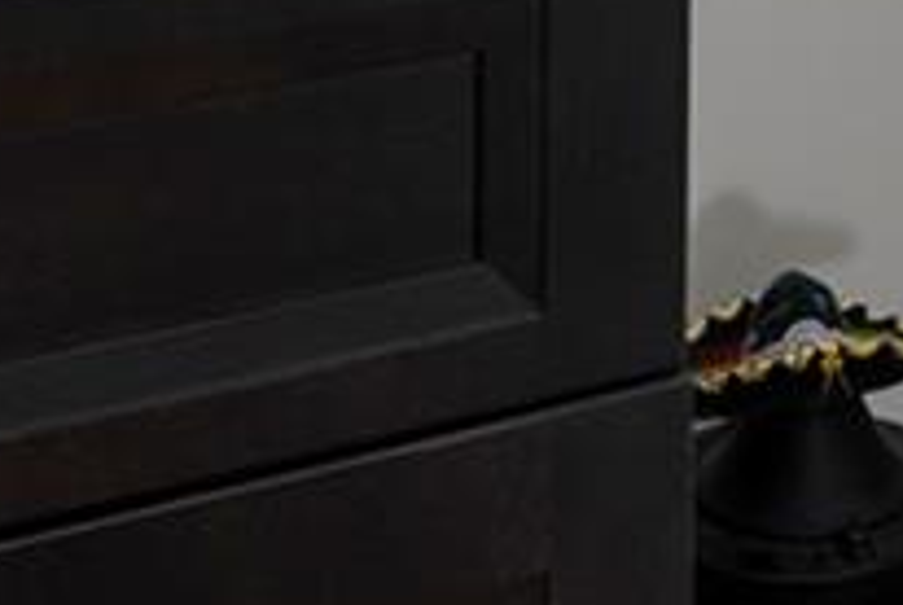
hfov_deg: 16.0
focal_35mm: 124
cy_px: -1021
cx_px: 982
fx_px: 3115
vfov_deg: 9.4
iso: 200
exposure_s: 1/4
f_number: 7.1
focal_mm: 16
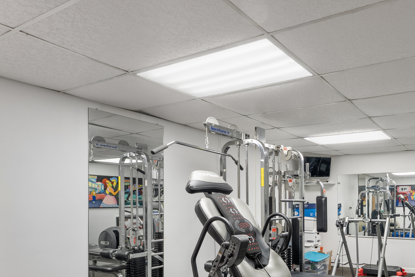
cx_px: 328
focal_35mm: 25
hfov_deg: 65.5
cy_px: 217
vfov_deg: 48.7
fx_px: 288
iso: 800
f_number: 8
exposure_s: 1/3
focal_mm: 14
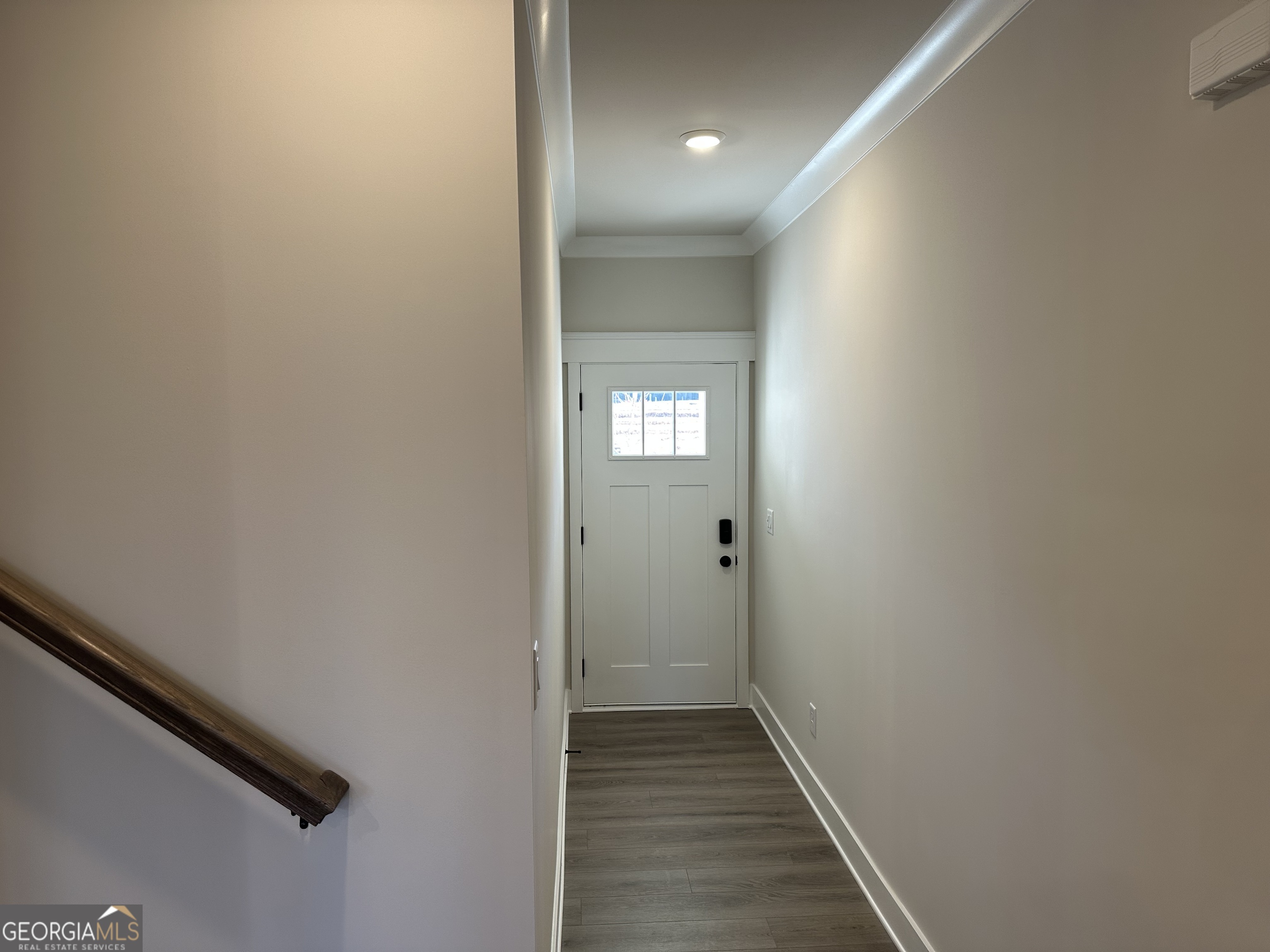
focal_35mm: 24
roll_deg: +0.5
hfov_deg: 71.6
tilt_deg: -4.0
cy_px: 476
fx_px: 881
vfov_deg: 56.8
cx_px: 635
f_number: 1.78
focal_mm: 6.86
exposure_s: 1/120
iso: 100
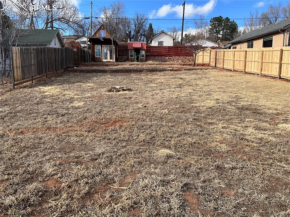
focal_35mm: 29
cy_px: 108
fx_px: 243
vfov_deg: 48.2
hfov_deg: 61.7
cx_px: 145
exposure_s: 1/962
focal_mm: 3
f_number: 1.8
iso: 25
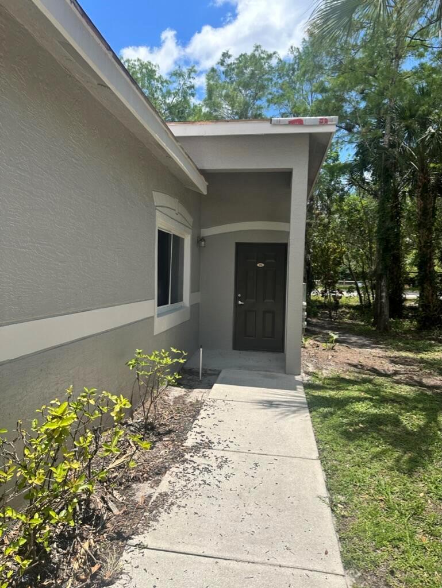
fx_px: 408
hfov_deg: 56.9
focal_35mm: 24
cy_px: 294
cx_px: 221
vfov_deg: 71.6
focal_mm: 6.86
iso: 80
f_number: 1.78
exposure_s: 1/4348
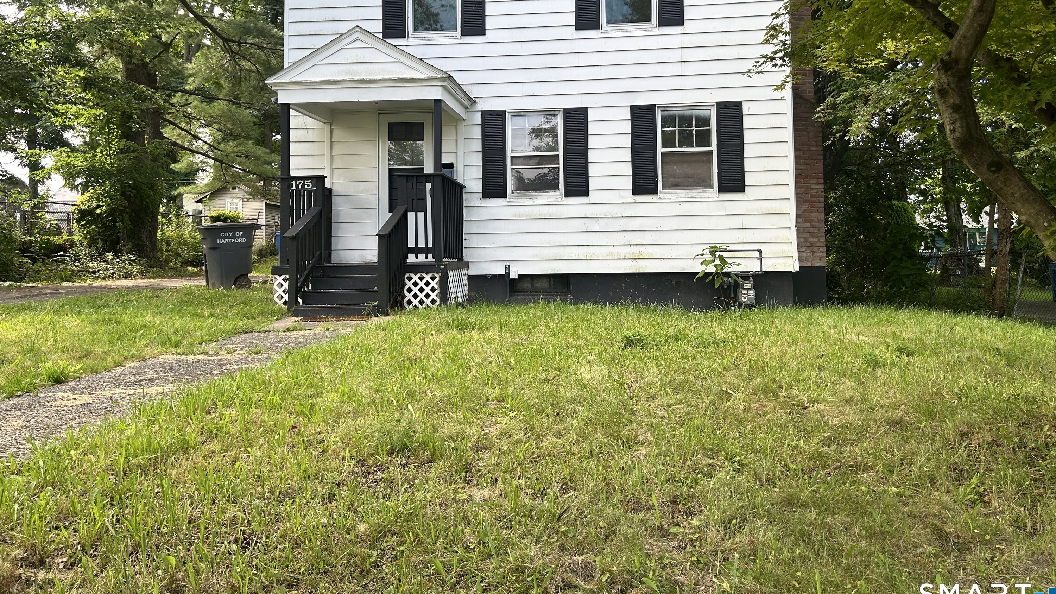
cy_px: 207
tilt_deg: +3.6
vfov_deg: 39.8
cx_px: 539
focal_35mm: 29
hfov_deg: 66.1
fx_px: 812
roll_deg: +0.9
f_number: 1.5
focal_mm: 5.7
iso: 50
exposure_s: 1/696
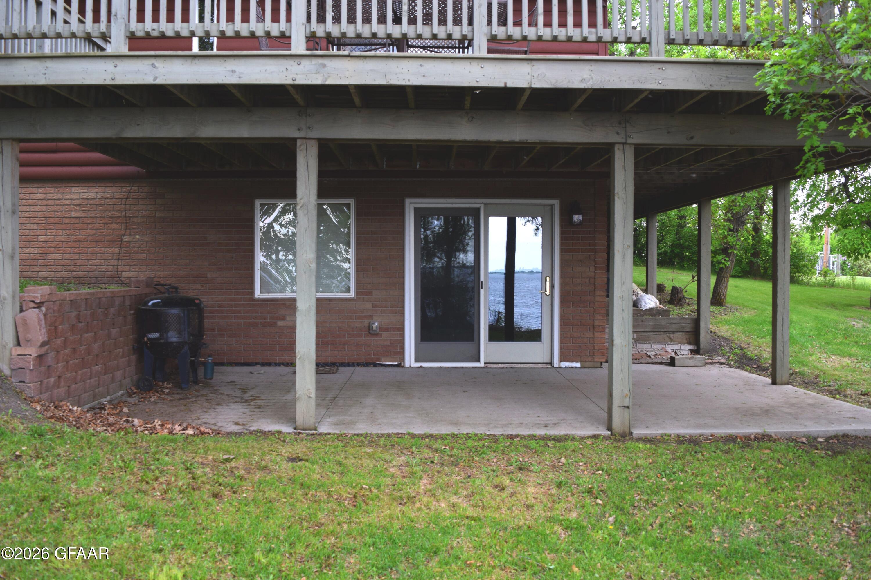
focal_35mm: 32
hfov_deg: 59.5
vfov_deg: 41.7
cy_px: 290
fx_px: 762
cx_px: 436
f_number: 5.6
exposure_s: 1/125
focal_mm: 21
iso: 400
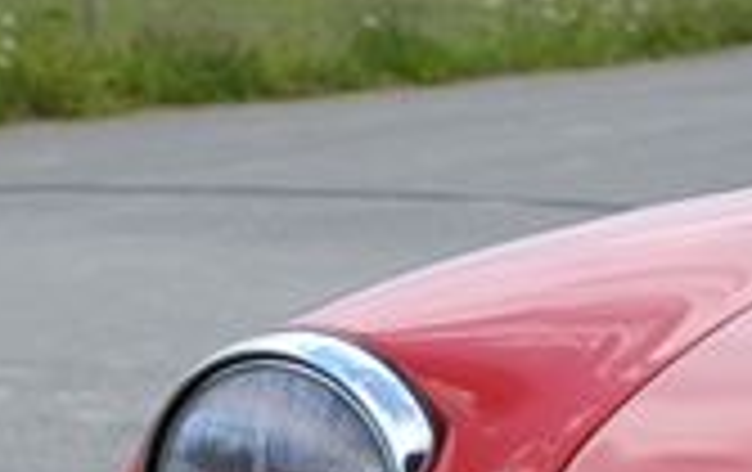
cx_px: 1653
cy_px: 463
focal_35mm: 257
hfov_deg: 7.7
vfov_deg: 5.1
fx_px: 5276
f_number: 8
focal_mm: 44
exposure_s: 1/250
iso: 140
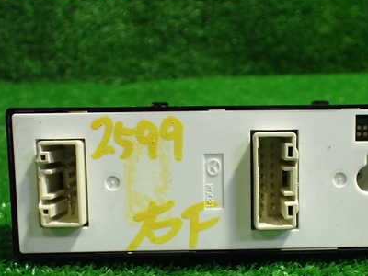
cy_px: 178
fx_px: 478
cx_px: 236
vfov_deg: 32.0
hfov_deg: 41.7
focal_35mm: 45
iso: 800
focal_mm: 5.4
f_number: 2.3
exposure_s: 1/125
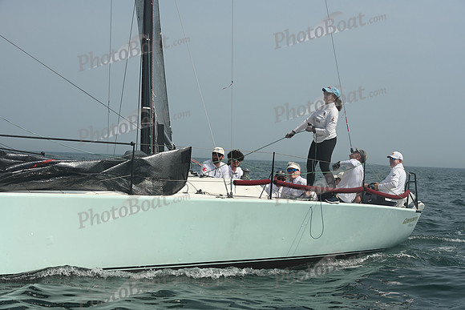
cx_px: 232
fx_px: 904
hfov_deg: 28.8
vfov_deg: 19.5
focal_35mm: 70
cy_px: 155
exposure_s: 1/1250
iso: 320
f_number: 9
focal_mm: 70
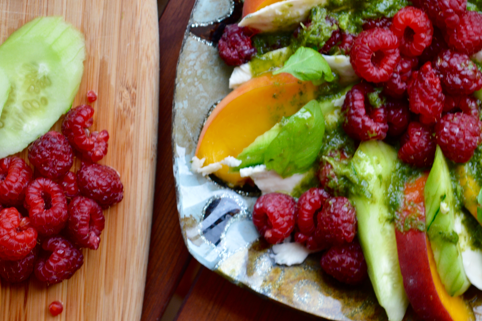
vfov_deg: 11.8
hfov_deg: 17.7
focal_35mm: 116
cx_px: 302
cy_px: 102
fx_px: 1548
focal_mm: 55
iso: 200
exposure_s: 1/10
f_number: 5.6
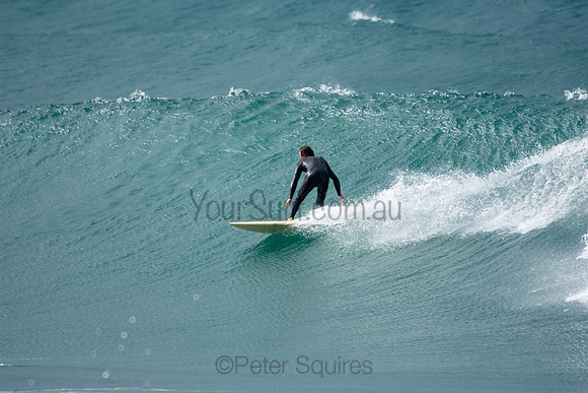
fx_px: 12252
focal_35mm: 750
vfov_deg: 1.8
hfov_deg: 2.7
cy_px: 196
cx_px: 294
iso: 110
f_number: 5.6
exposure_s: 1/800
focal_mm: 500
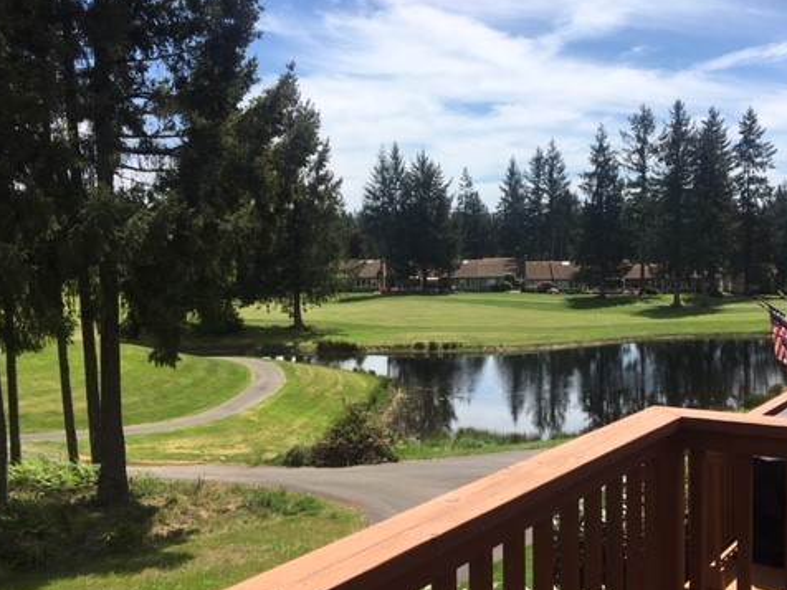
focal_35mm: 39
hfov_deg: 47.7
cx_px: 458
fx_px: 887
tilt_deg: -4.1
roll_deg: +0.5
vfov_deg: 36.8
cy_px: 334
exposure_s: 1/2024
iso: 25
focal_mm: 4.15
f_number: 2.2
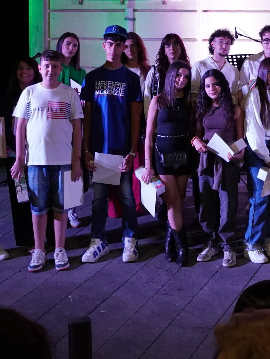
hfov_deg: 16.3
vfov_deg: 24.5
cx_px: 458
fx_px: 821
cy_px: 95
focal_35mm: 79
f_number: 2.8
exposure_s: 1/160
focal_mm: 21.2
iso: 1600
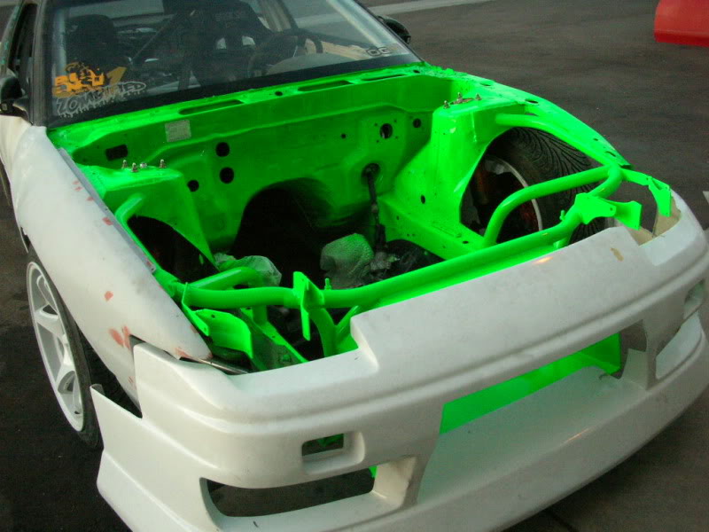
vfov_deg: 40.7
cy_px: 266
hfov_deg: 52.6
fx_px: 717
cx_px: 354
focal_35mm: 35
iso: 400
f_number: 3
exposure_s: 1/41
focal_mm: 5.8
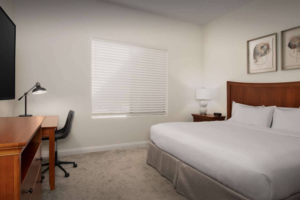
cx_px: 150
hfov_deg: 84.0
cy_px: 100
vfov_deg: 61.9
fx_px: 167
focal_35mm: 20
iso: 200
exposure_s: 1/80
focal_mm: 20
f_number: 11
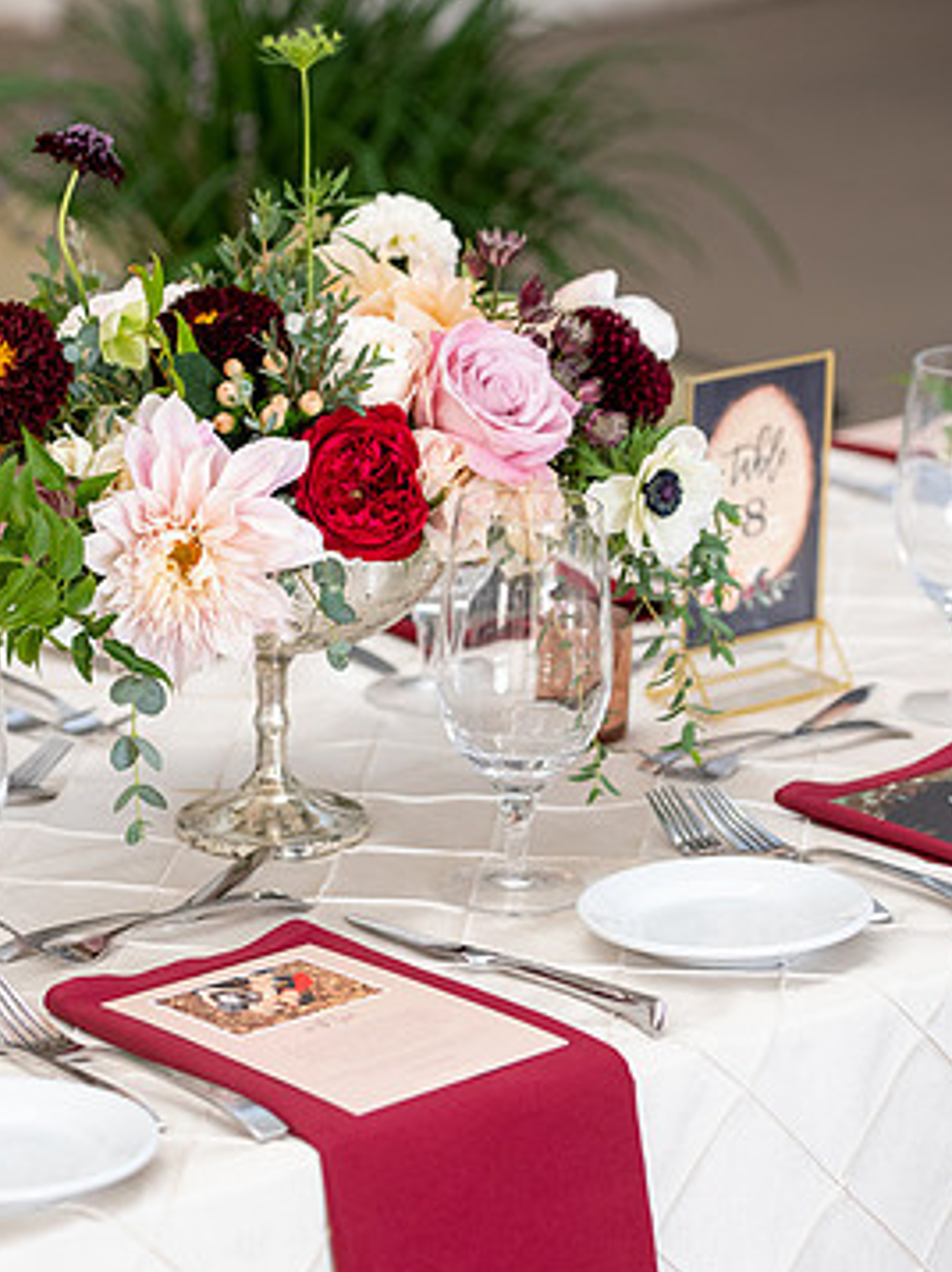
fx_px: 4920
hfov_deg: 11.0
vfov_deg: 14.7
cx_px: 242
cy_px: 606
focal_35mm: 134
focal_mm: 86
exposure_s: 1/320
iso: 1250
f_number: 3.5
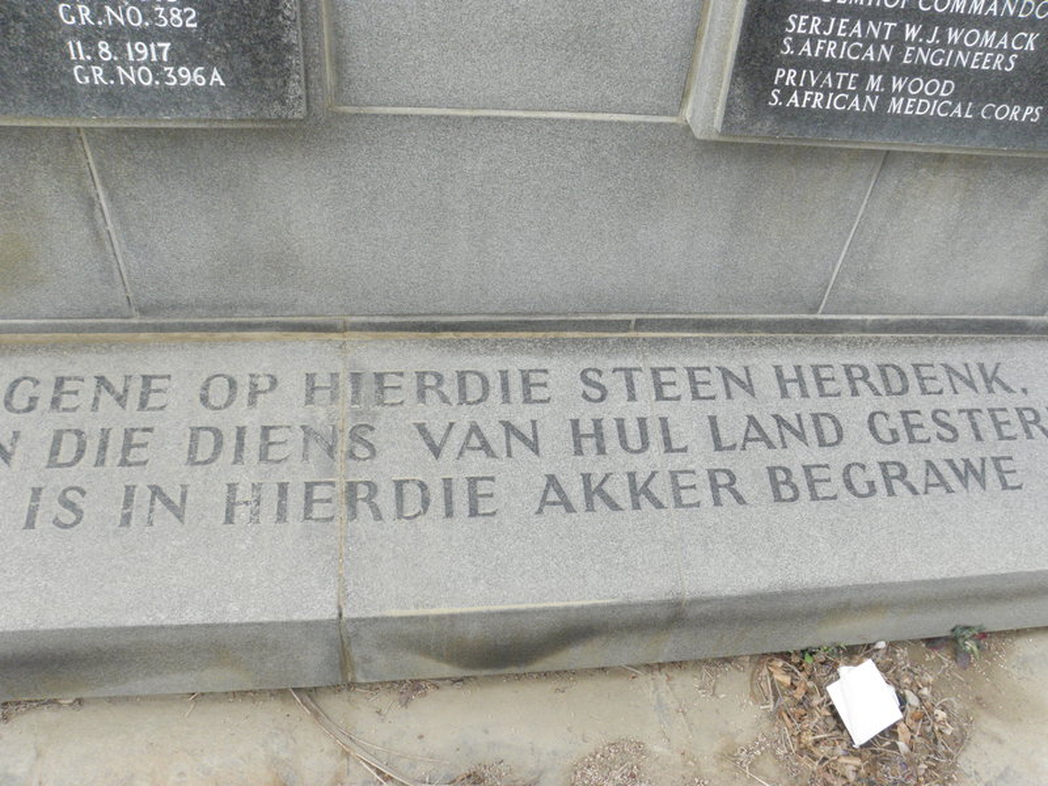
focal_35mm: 27
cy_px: 393
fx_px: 817
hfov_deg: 65.3
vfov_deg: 51.4
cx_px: 524
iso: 200
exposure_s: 1/400
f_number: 5.6
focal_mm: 4.83
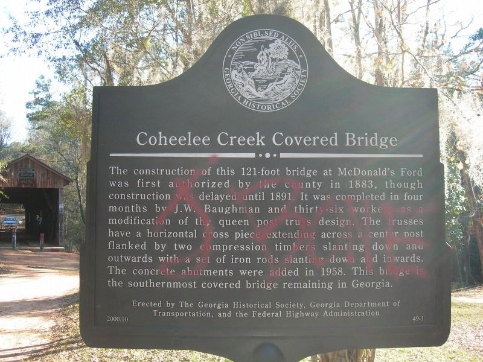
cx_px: 242
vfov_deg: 37.7
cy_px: 181
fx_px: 530
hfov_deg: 49.0
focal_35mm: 38
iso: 50
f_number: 2.8
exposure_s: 1/108
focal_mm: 7.8
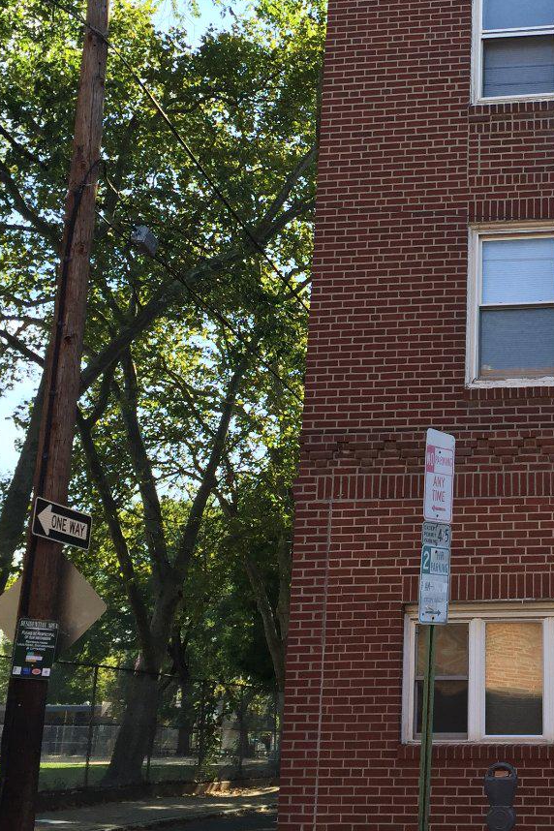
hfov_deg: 24.3
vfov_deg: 36.7
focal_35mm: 54
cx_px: 505
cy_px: 321
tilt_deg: +18.2
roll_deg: -0.8
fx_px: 1246
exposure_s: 1/425
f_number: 2.2
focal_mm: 4.15
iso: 32
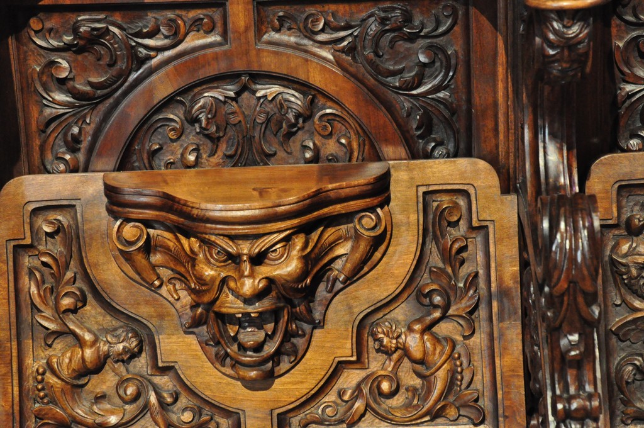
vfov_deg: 13.0
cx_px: 322
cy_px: 214
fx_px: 1876
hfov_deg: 19.5
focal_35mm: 105
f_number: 5.3
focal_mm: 70
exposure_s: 1/4
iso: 3200
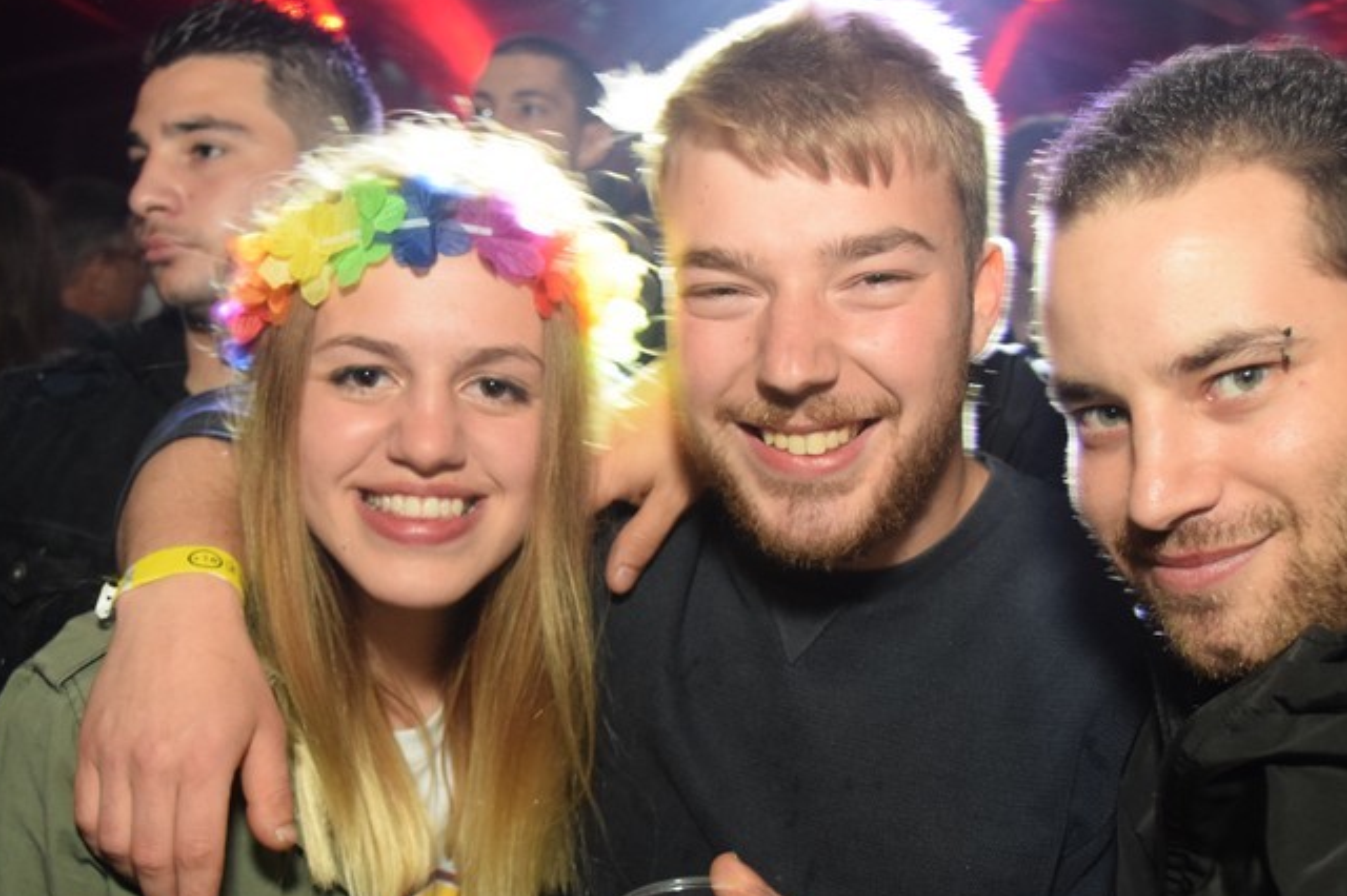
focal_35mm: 50
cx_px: 666
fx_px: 1862
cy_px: 456
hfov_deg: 39.8
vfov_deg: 27.1
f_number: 3.5
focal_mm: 21
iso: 1600
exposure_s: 1/40
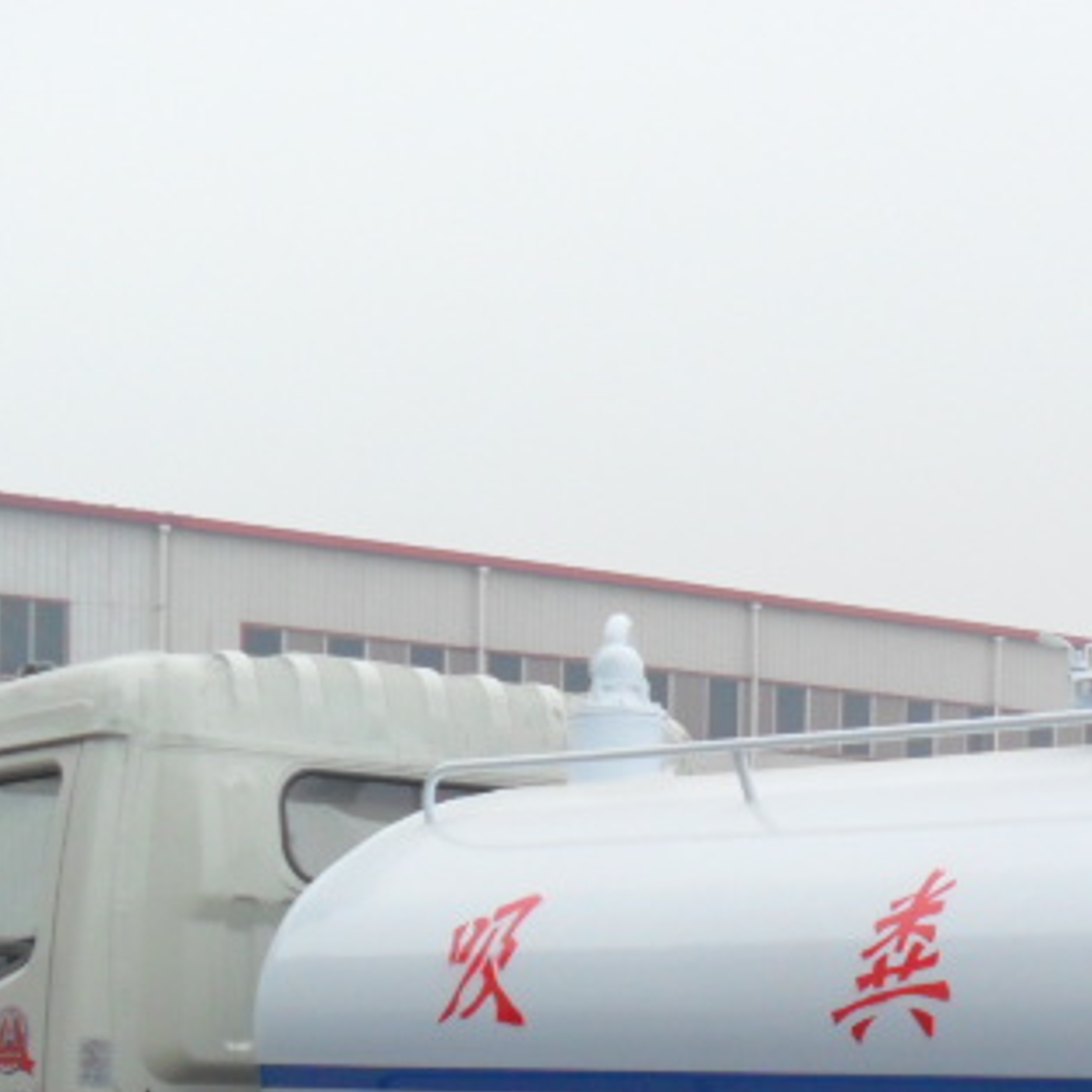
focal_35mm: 101
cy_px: 1318
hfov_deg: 16.6
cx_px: 1262
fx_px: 3605
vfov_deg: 16.5
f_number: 3
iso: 80
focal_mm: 6.3
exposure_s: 1/125
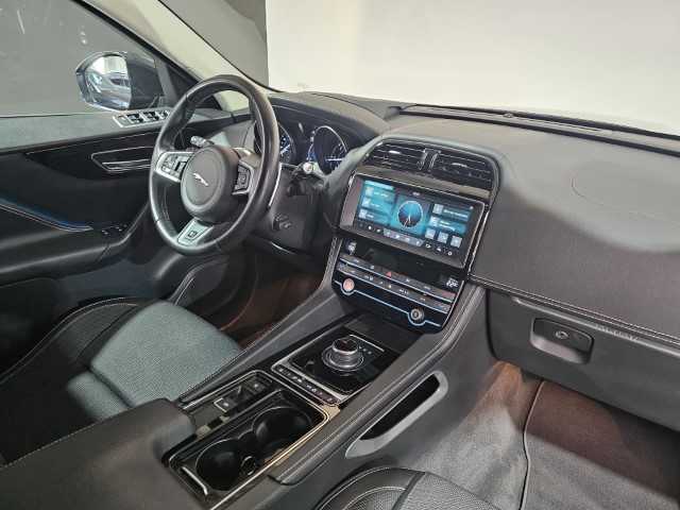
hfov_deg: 73.9
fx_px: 452
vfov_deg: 58.9
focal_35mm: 23
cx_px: 340
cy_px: 255
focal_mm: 6.3
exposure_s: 1/50
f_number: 1.7
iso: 800
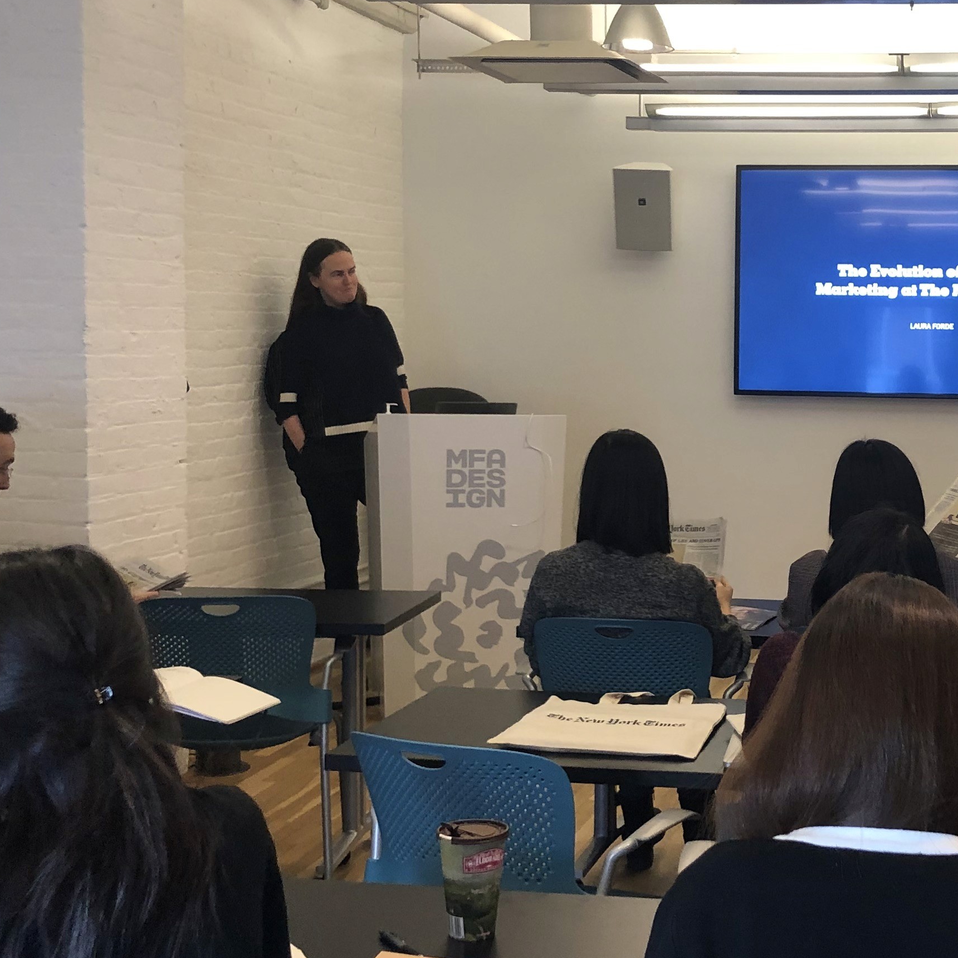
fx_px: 1816
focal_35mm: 58
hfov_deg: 28.7
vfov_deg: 29.5
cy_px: 495
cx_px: 812
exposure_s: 1/17
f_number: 1.8
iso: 40
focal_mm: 3.99
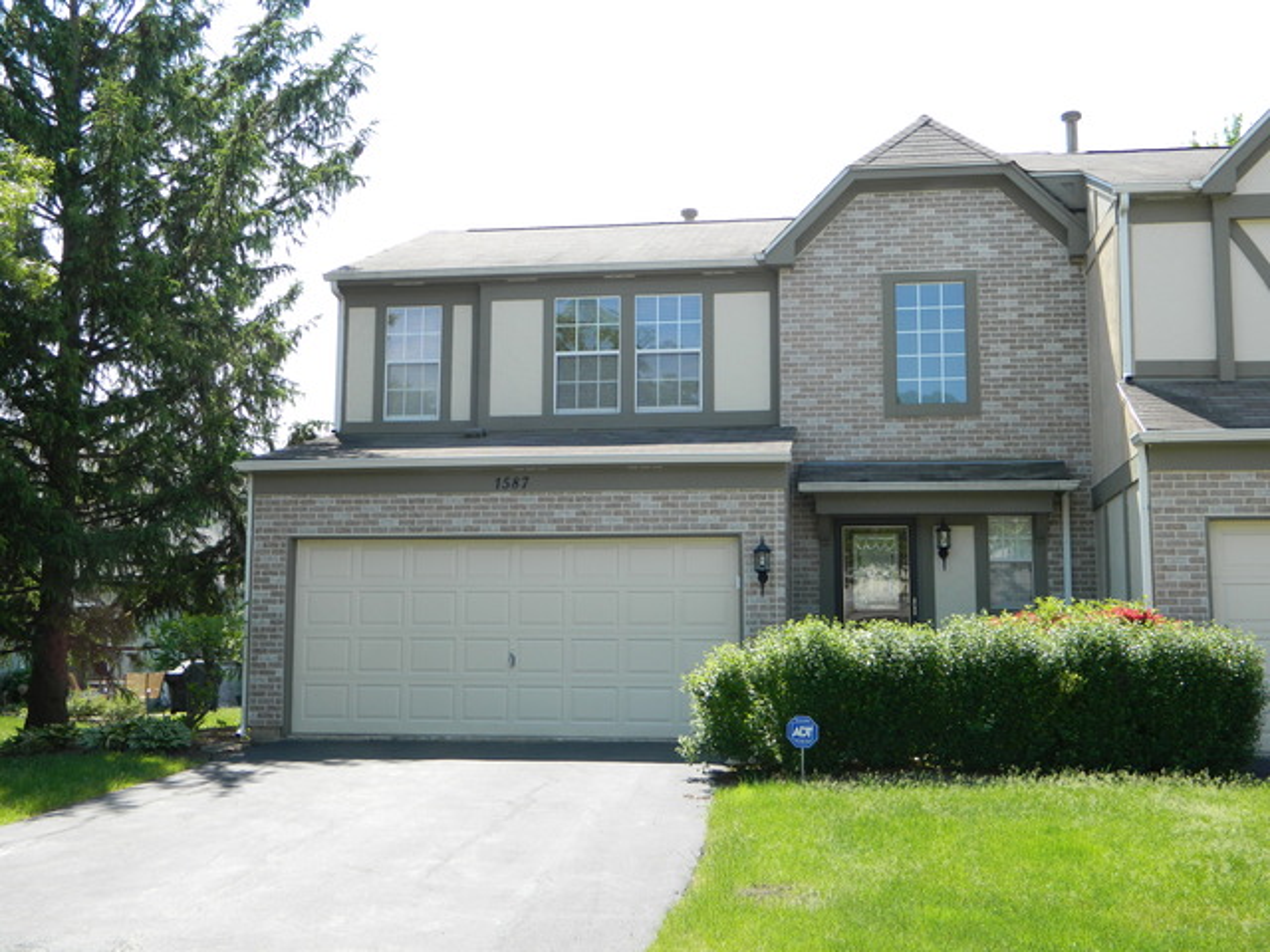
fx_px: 1504
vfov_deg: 35.1
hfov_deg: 45.8
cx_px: 635
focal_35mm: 41
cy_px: 476
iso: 110
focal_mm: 7.3
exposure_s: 1/400
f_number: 3.5
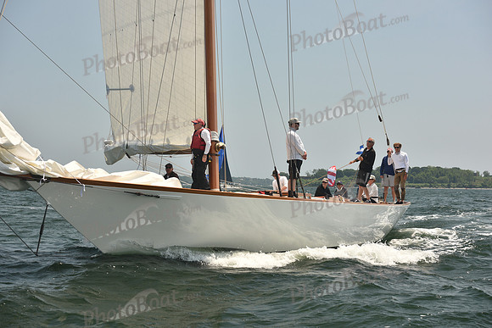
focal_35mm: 70
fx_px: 957
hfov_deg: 28.8
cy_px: 164
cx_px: 246
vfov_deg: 19.5
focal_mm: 70
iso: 250
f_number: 5.6
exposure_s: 1/640
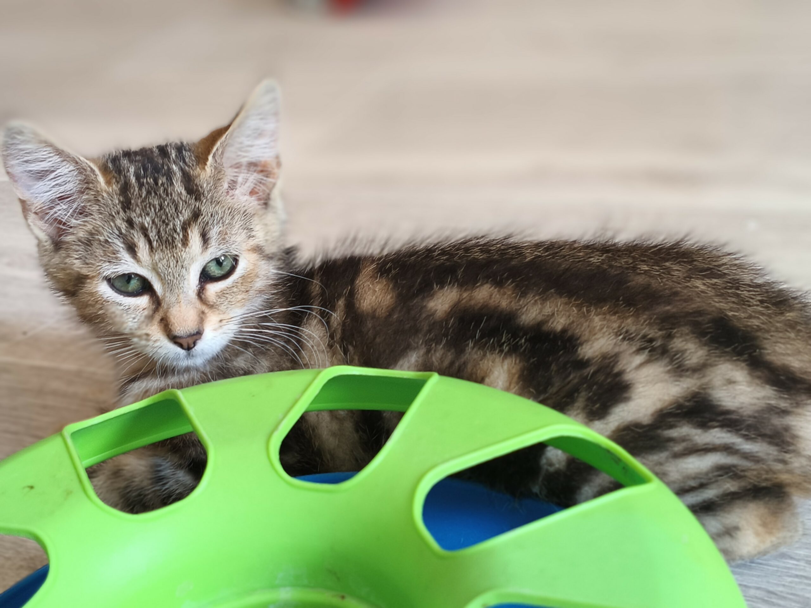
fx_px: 1218
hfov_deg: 36.8
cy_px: 304
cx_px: 406
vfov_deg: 28.0
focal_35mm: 52
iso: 320
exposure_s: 1/50
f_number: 1.5
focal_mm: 4.94
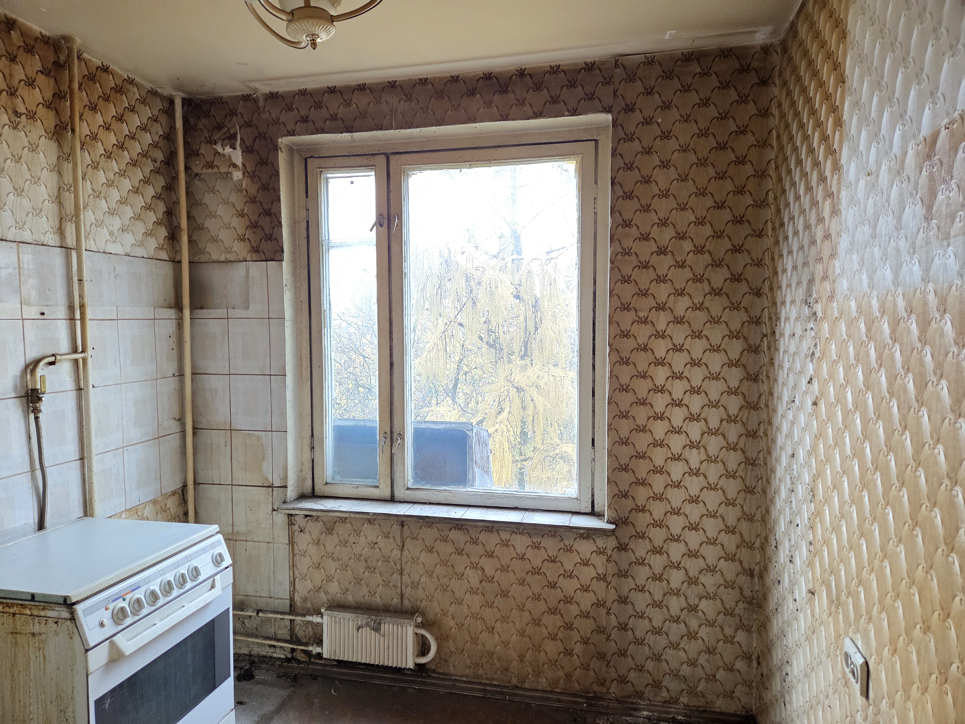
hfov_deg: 73.9
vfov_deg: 58.9
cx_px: 482
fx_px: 641
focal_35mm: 23
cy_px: 362
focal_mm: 5.4
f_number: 1.8
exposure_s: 1/100
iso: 640
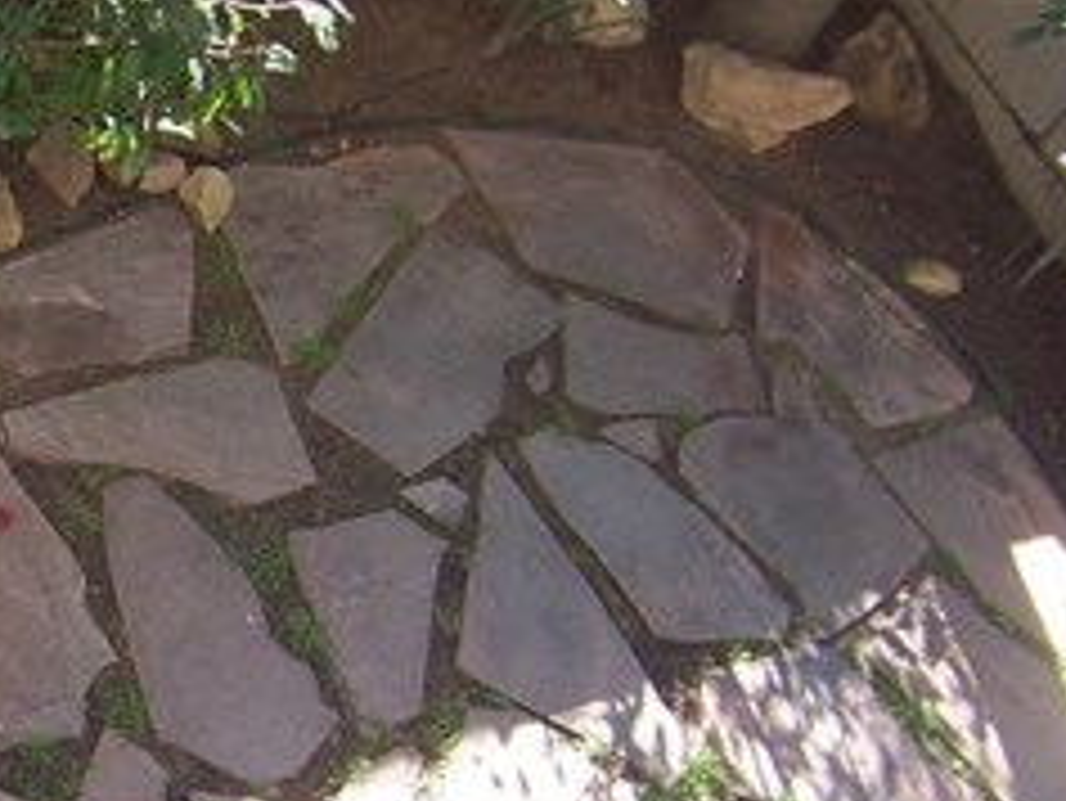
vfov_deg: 16.4
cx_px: -184
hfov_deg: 20.7
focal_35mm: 89
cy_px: 680
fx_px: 2742
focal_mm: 5.5
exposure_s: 1/60
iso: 80
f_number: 3.4
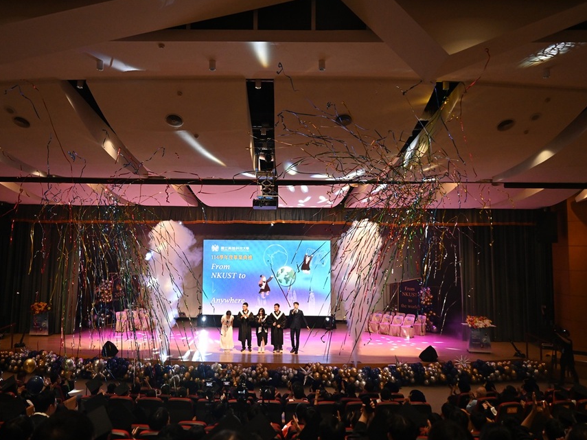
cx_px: 274
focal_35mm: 27
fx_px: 458
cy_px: 219
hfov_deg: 65.3
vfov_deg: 51.3
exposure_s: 1/1250
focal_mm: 24
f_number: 2.8
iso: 2500
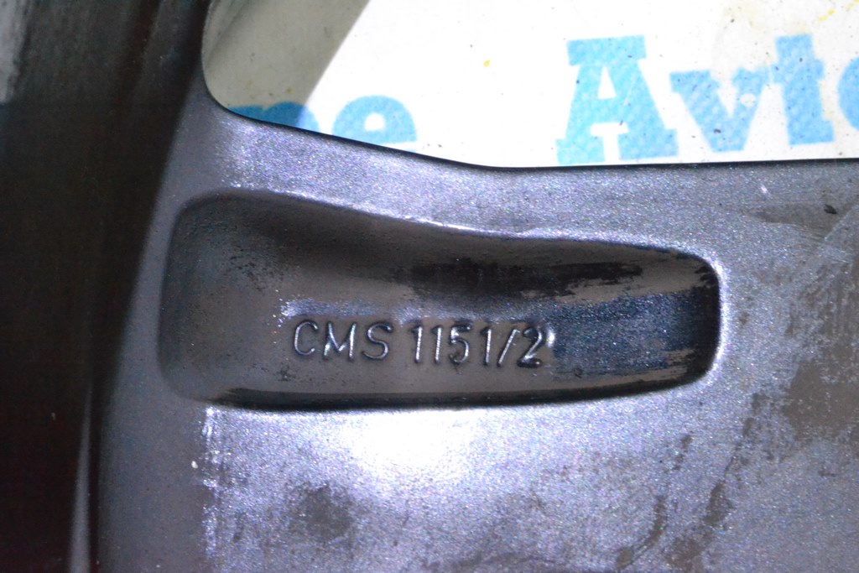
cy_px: 286
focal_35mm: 69
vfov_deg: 19.7
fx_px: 1647
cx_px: 430
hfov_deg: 29.2
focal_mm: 46
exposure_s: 1/50
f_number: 18
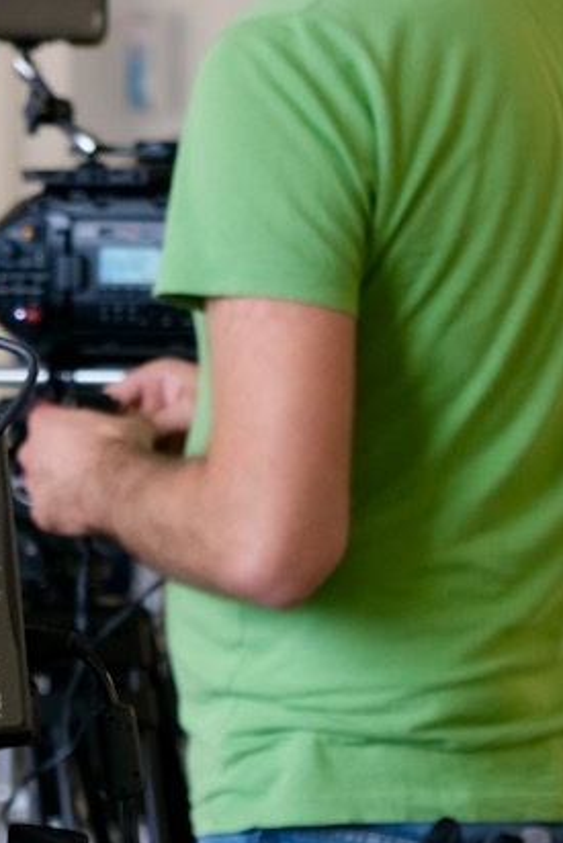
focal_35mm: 258
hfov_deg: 5.3
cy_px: 248
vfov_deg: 8.0
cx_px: -254
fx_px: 6047
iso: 800
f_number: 4
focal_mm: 55
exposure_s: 1/70
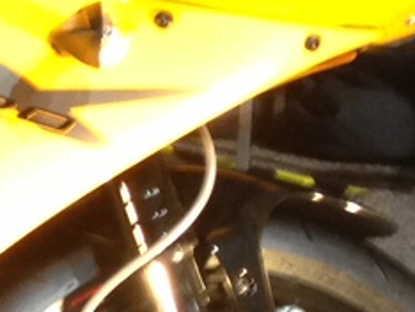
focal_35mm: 230
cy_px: 176
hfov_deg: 7.9
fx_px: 2760
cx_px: -603
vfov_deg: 6.5
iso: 160
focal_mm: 4.13
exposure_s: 1/20
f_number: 2.4
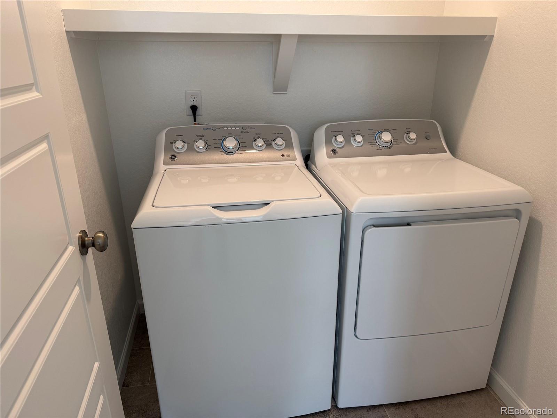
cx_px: 278
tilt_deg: -20.7
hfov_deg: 71.6
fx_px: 386
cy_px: 209
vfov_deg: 56.8
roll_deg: -0.6
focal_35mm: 24
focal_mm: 6.76
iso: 125
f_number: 1.78
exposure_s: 1/120
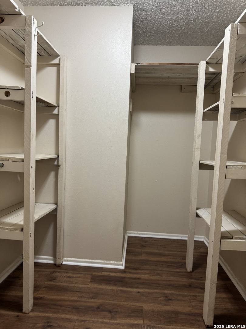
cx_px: 123
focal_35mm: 24
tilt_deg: -5.7
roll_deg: -1.7
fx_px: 227
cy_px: 164
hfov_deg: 56.8
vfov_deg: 71.6
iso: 160
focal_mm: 6.76
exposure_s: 1/60
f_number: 1.78
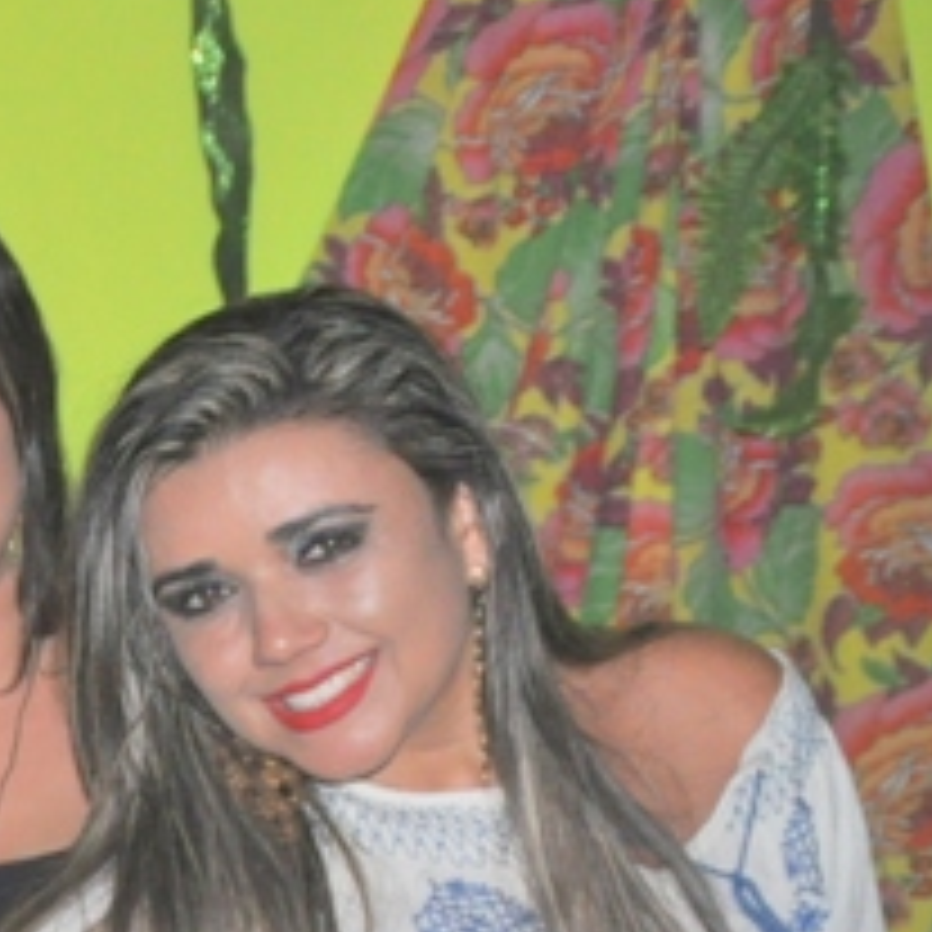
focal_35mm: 134
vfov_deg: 12.9
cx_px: -374
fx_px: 4082
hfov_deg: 12.5
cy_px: 876
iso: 1250
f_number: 4.5
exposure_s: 1/60
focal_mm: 34
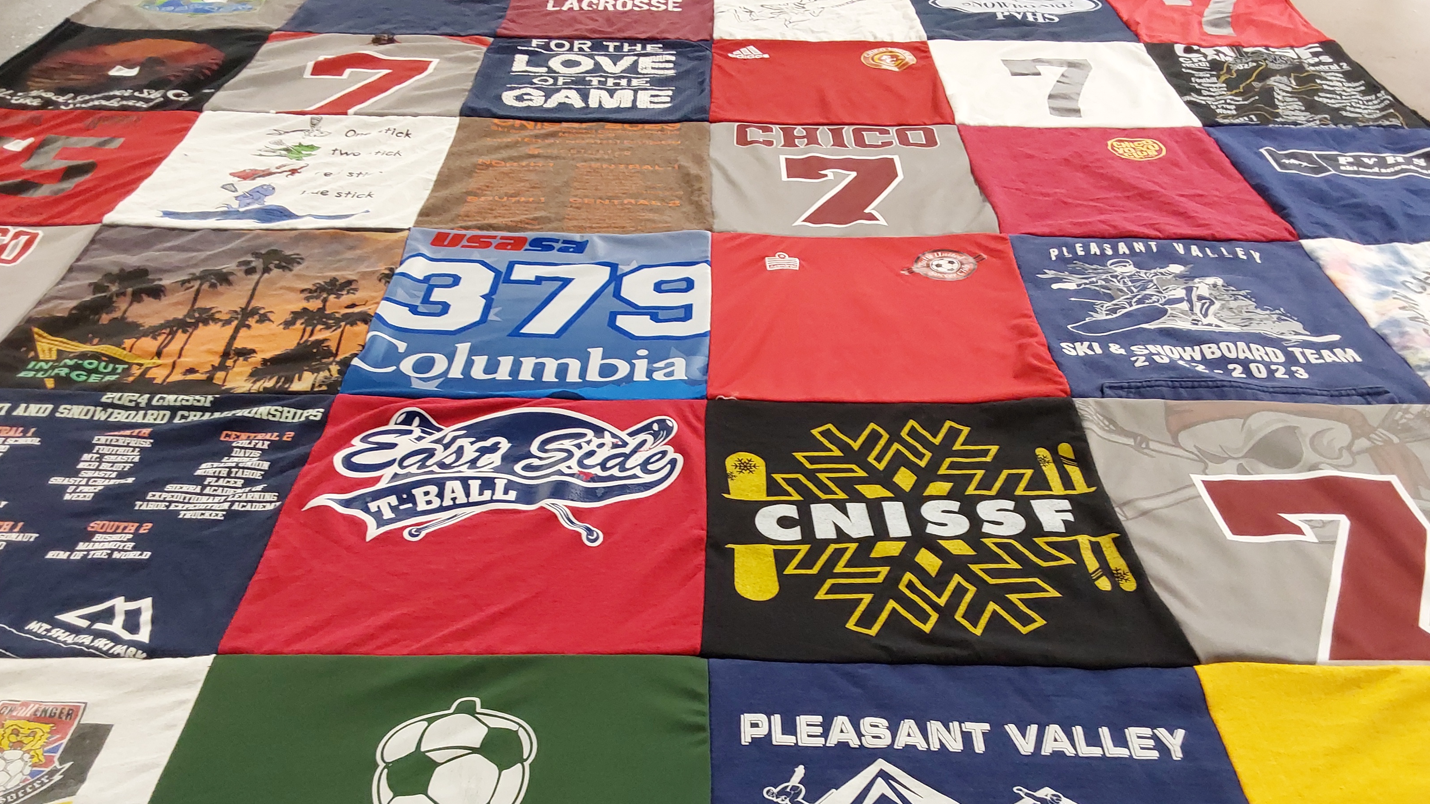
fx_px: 1175
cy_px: 520
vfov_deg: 37.5
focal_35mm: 31
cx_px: 714
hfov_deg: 62.6
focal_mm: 2.91
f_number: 1.9
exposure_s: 1/60
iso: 200
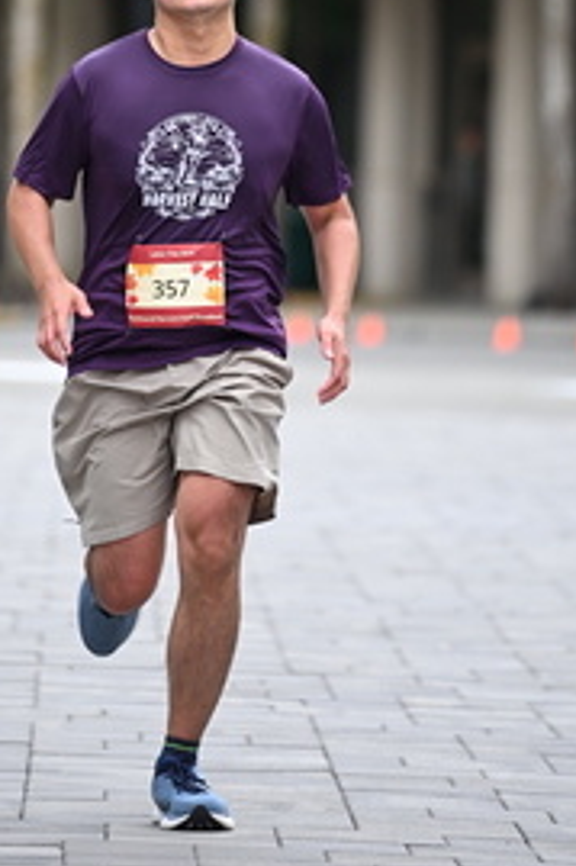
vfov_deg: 5.0
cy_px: 16
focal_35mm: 409
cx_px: 220
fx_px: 9828
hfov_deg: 3.4
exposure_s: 1/2000
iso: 640
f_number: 2.8
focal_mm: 200
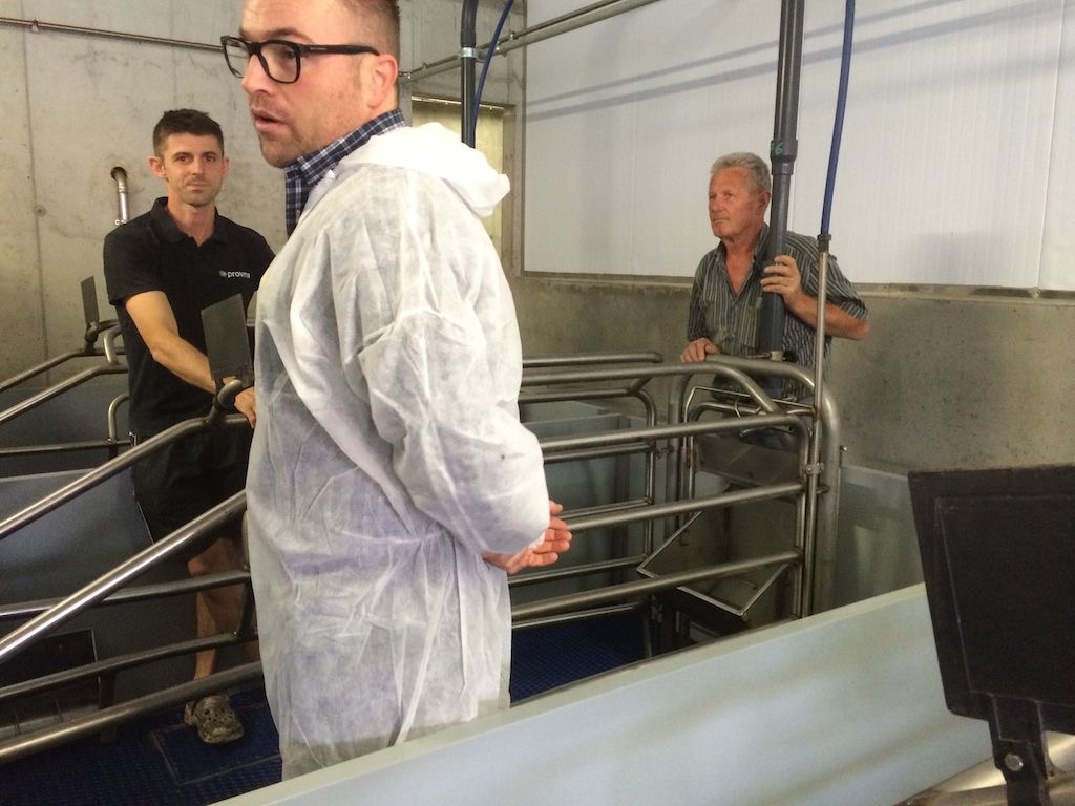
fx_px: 932
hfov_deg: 60.0
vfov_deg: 46.8
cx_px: 538
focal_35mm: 30
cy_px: 403
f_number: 2.2
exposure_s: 1/30
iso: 250
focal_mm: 4.12
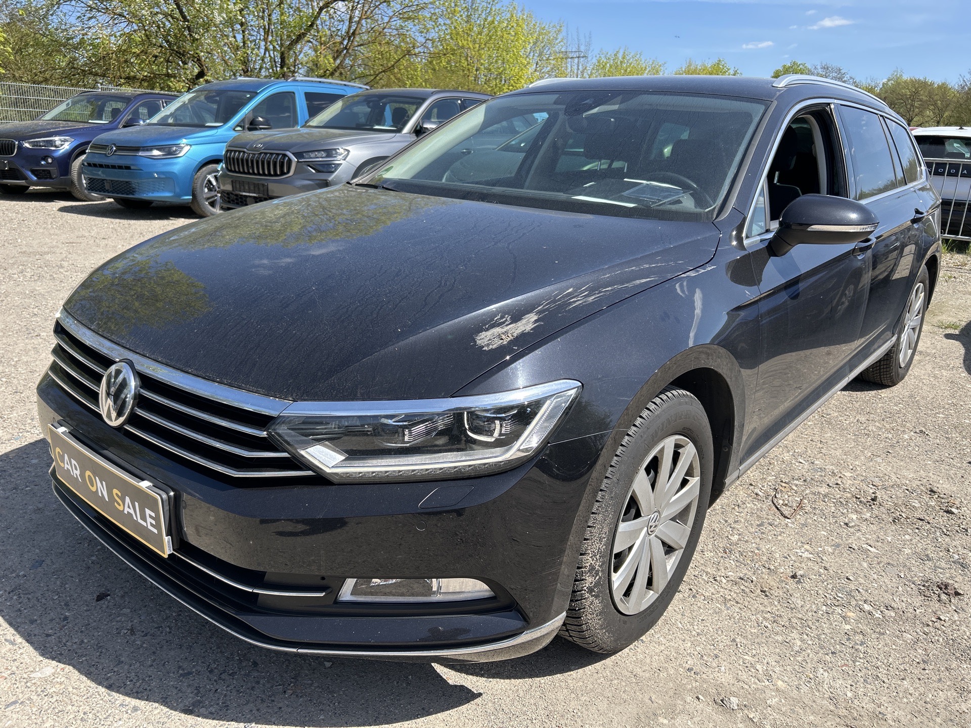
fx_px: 729
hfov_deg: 67.3
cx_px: 486
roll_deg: -2.1
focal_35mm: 26
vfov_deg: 53.1
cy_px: 364
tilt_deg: -17.2
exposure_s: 1/1869
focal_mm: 5.7
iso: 50
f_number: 1.5
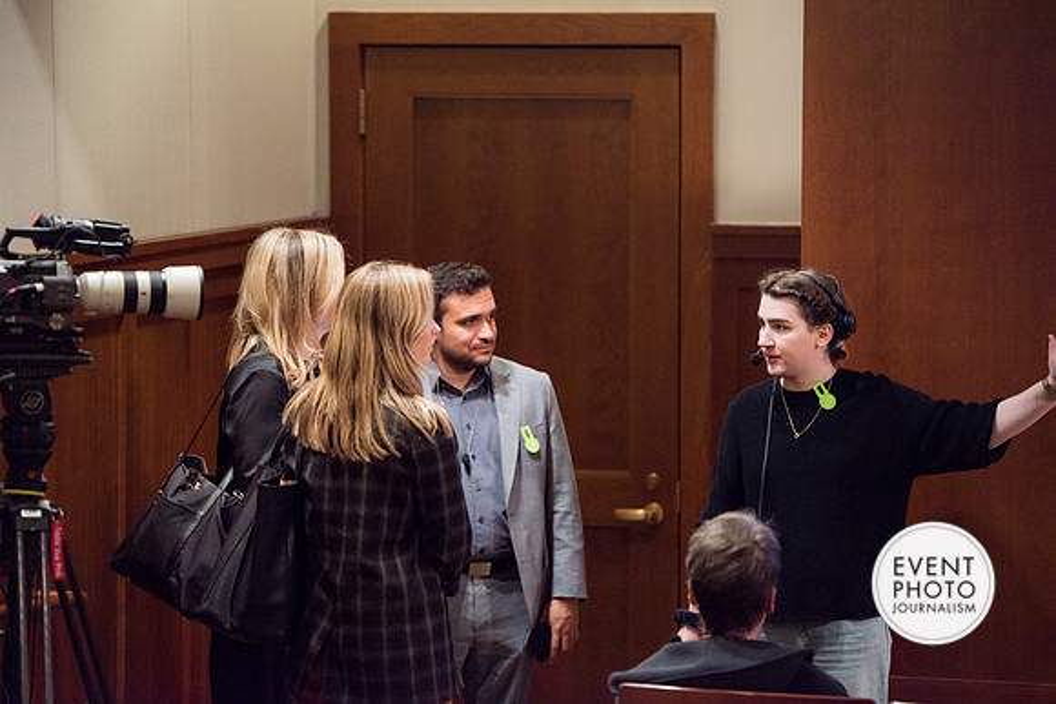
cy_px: 344
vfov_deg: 6.7
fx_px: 6006
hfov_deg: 10.0
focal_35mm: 205
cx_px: 516
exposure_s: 1/125
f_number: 2.8
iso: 800
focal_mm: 200
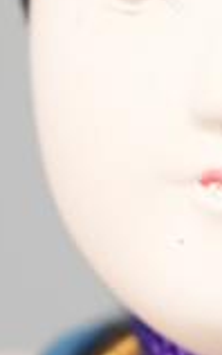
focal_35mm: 734
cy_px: 201
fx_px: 7092
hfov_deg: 1.8
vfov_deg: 2.9
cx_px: 269
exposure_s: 1/200
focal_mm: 105
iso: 2000
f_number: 4
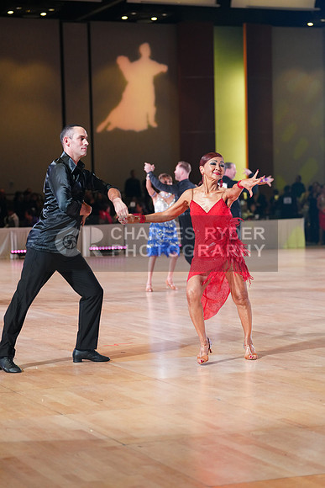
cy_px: 244
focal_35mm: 87
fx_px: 1177
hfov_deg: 15.7
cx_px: 162
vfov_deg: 23.4
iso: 2000
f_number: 2.8
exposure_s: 1/320
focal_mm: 87
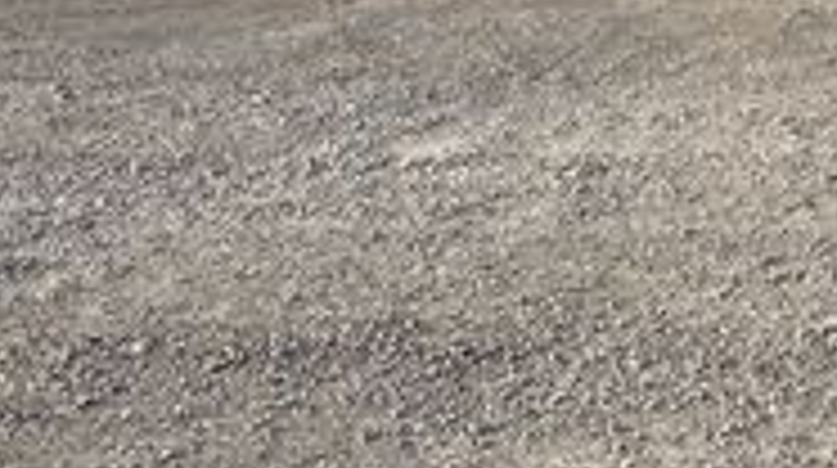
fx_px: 2017
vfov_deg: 12.3
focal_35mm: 91
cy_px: -331
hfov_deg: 22.3
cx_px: 896
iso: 25
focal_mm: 3.3
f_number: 2.4
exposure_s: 1/959
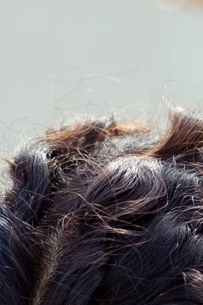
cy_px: 838
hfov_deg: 2.2
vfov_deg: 3.3
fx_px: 5172
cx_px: 222
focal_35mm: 611
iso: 160
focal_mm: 85
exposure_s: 1/2000
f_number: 1.8
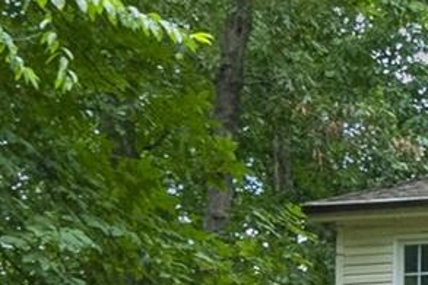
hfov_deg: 10.2
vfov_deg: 8.2
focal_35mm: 168
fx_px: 1996
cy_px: 191
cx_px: 1119
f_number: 8
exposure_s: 1/200
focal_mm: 24
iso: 800
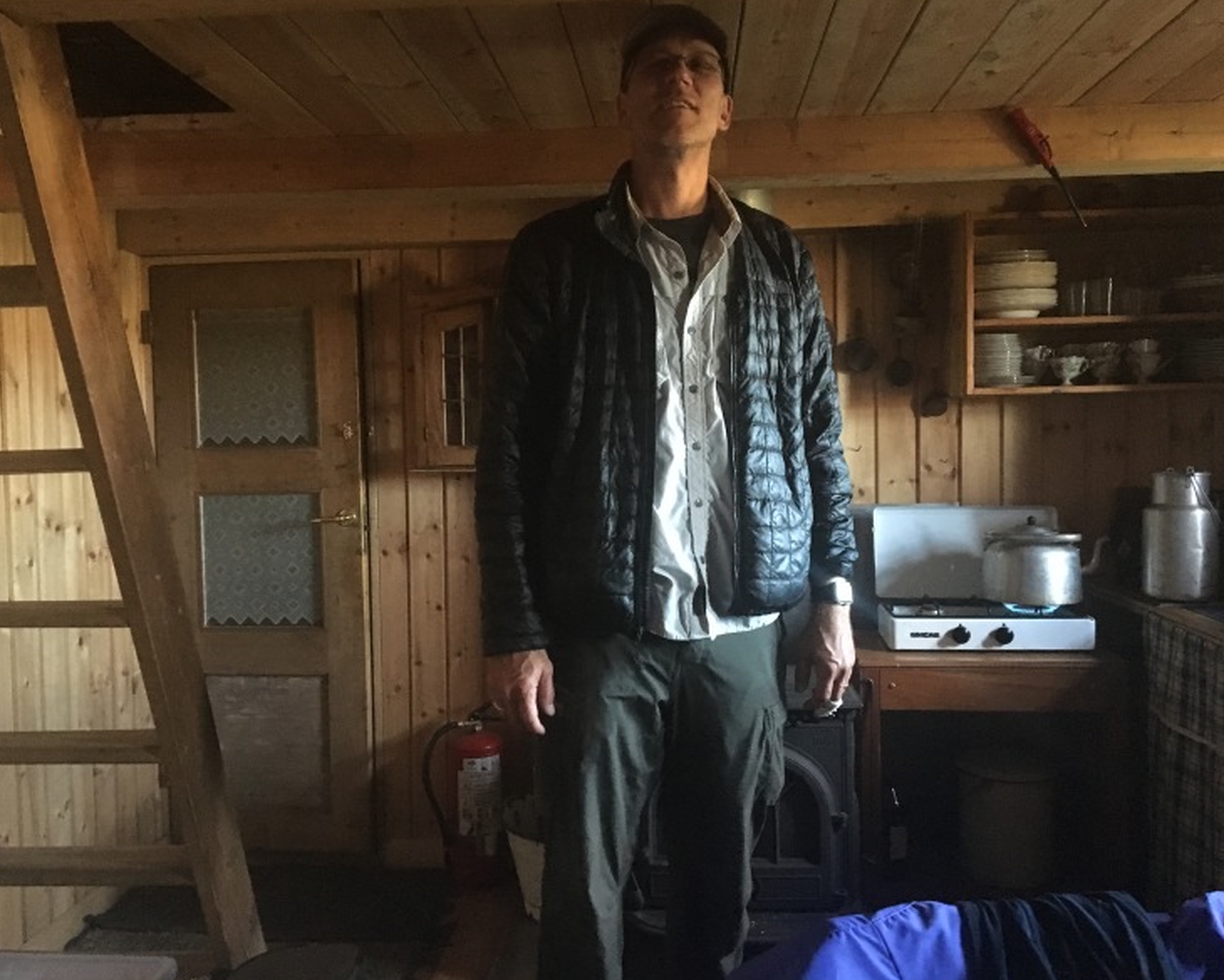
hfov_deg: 57.2
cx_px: 597
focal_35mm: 31
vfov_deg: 47.1
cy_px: 482
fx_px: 1123
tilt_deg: -2.3
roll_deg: +1.0
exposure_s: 1/15
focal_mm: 4.15
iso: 320
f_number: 2.2
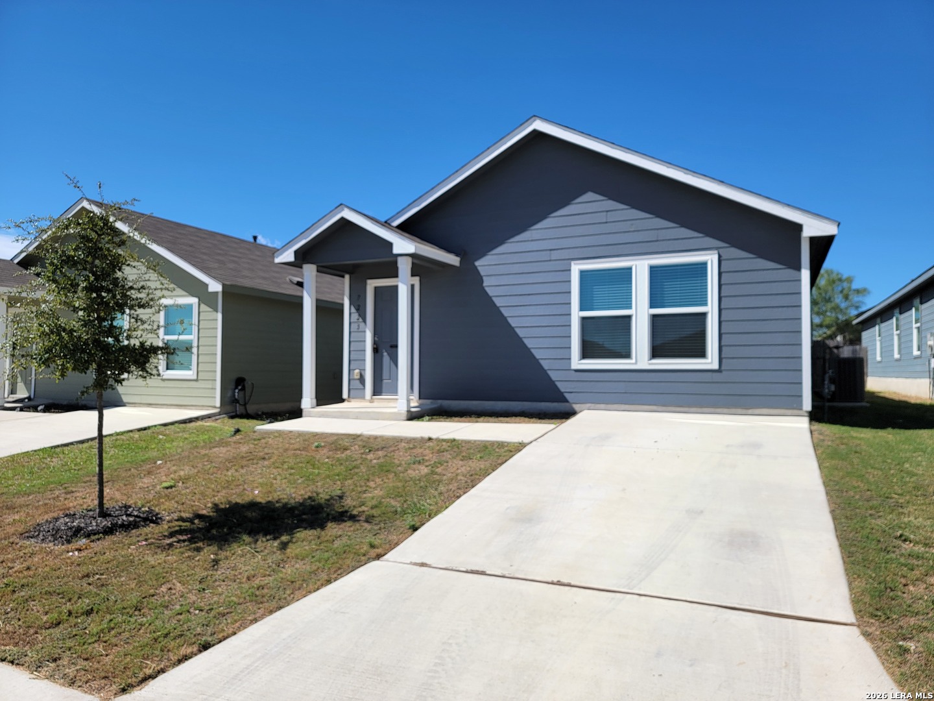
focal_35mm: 24
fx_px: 648
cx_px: 467
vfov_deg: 56.8
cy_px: 350
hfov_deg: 71.6
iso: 16
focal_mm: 6.7
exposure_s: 1/1659
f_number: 1.8
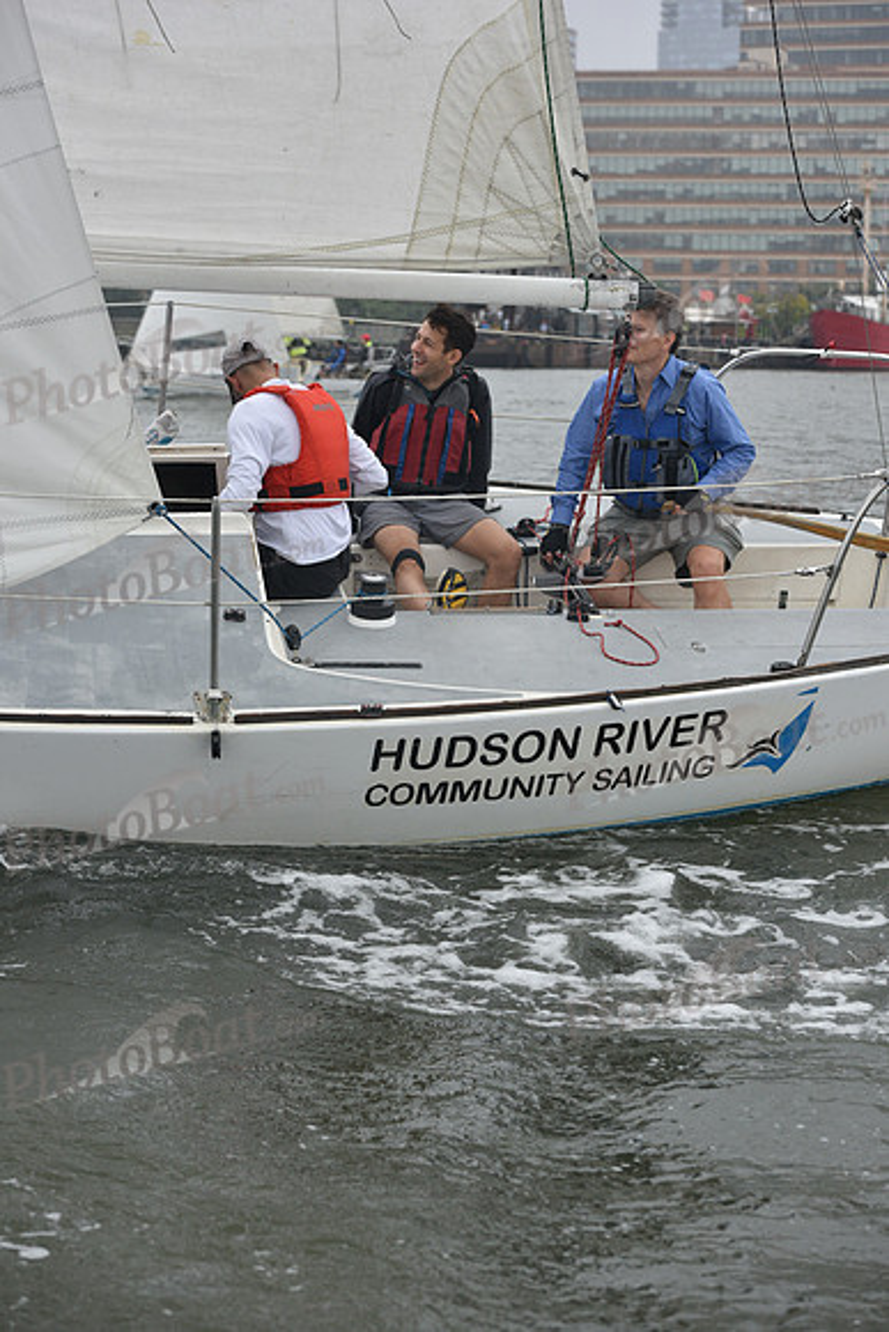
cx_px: 444
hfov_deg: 19.5
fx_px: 2591
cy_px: 666
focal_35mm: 70
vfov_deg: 28.8
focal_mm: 70
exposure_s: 1/800
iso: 400
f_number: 5.6
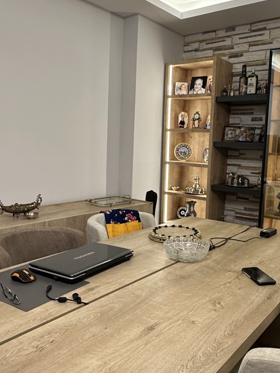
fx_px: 345
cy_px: 191
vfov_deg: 56.8
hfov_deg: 43.8
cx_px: 177
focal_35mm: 32
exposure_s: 1/50
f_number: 2.2
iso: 160
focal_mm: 2.22
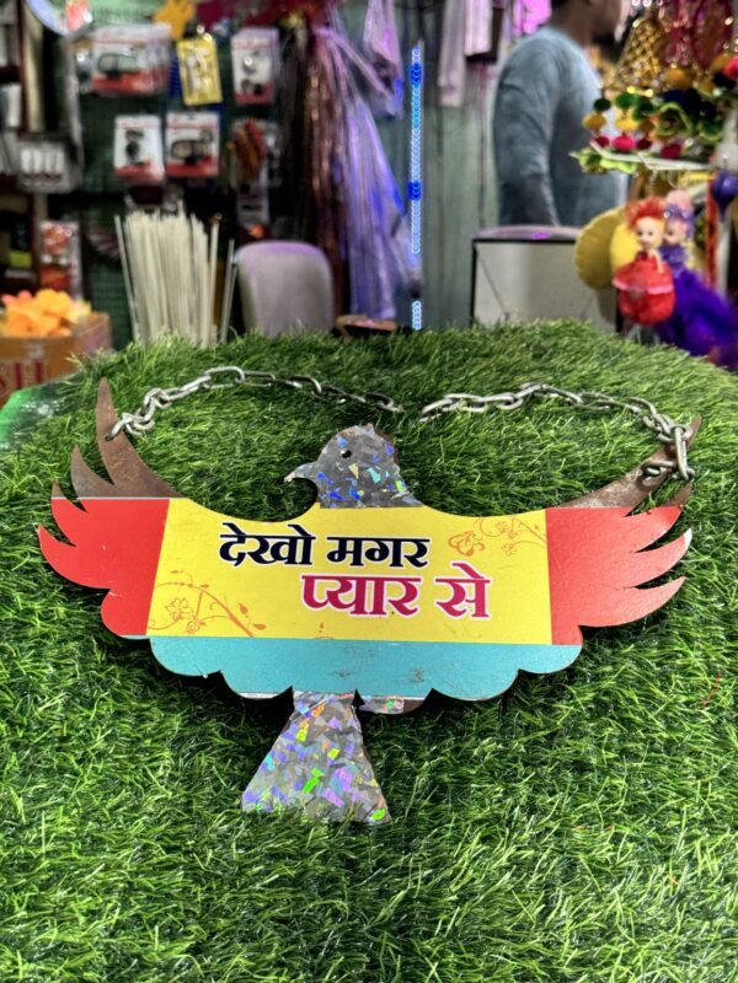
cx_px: 369
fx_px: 1364
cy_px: 492
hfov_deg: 30.3
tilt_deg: -13.4
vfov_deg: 39.7
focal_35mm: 48
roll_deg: -0.6
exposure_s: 1/100
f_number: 1.78
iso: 80
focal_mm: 6.76
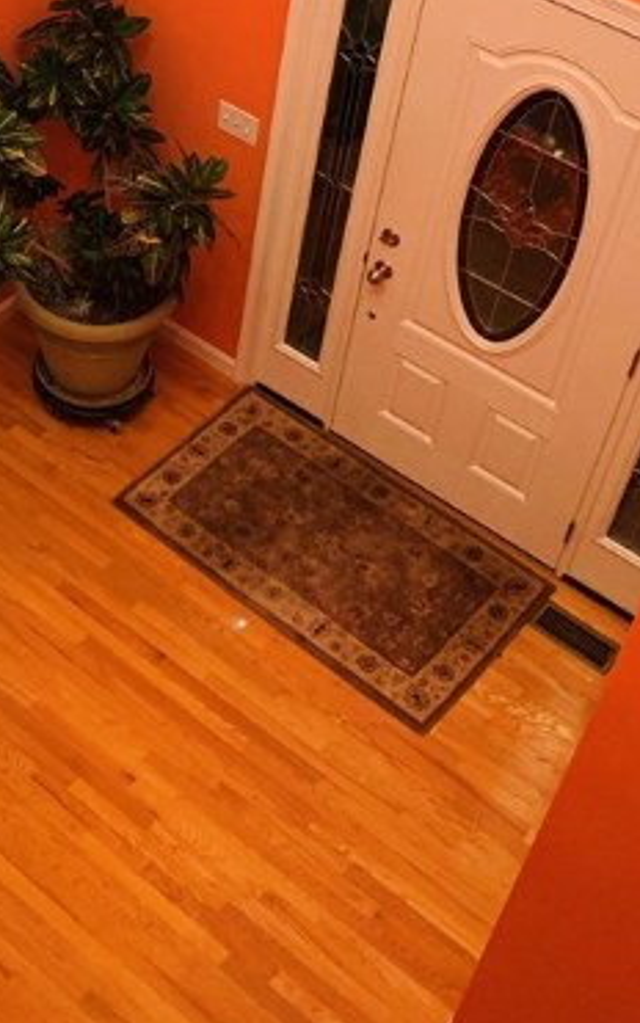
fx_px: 1590
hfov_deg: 22.0
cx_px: 25
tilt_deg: -42.2
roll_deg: -1.9
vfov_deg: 35.1
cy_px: 281
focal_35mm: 57
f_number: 1.8
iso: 320
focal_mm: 4.25
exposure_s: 1/40
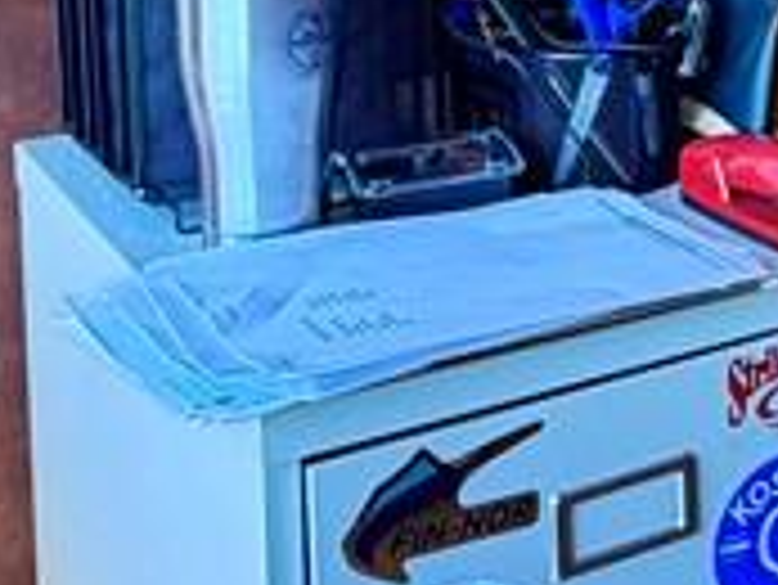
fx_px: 1867
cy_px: -252
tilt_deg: -4.5
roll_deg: +2.0
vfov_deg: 16.5
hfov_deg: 21.6
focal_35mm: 83
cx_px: 971
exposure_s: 1/121
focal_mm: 2.22
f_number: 2.2
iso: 160
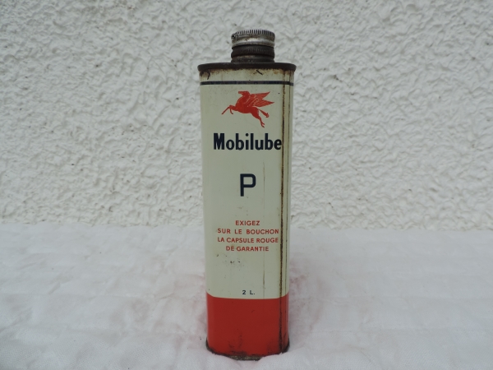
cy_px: 185
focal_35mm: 24
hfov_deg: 71.6
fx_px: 342
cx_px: 246
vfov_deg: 56.8
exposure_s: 1/1600
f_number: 3.3
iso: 80
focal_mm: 4.3
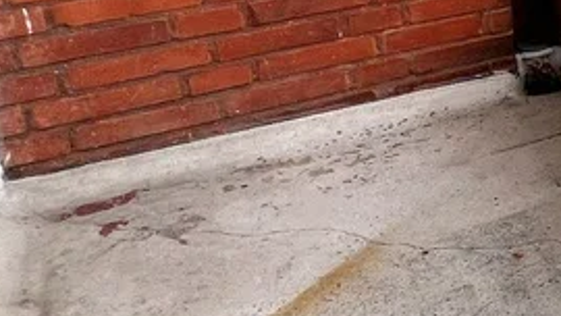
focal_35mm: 63
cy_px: -131
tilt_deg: -15.7
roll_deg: -4.6
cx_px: 1049
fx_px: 937
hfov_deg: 20.7
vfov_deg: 17.5
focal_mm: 1.57
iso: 32
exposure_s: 1/457
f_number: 1.8
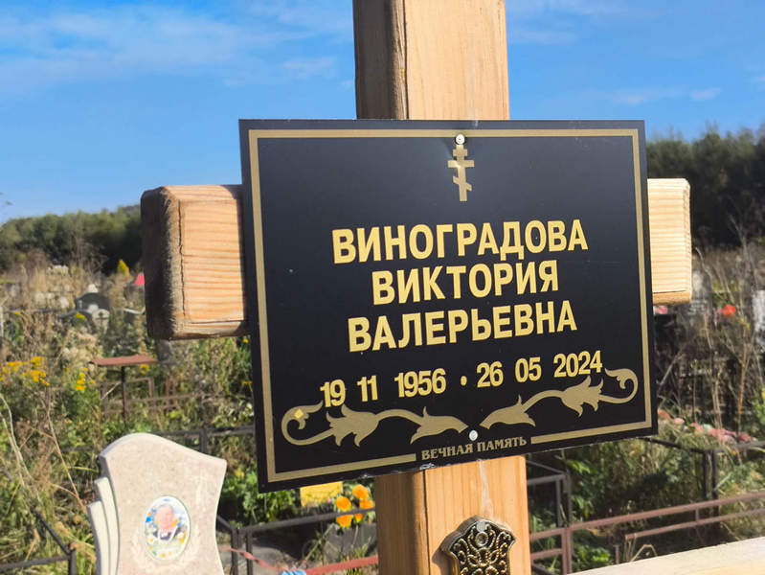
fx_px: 1105
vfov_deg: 29.1
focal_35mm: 50
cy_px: 288
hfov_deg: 38.2
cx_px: 382
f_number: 1.7
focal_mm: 4.71
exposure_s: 1/1474
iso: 50
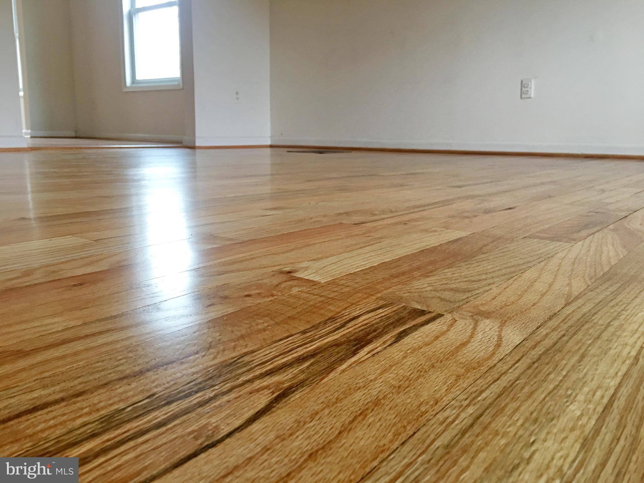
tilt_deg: -10.1
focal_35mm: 29
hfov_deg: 61.7
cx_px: 322
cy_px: 242
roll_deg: -1.1
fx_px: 540
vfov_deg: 48.2
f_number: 2.2
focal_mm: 4.15
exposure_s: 1/30
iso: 80
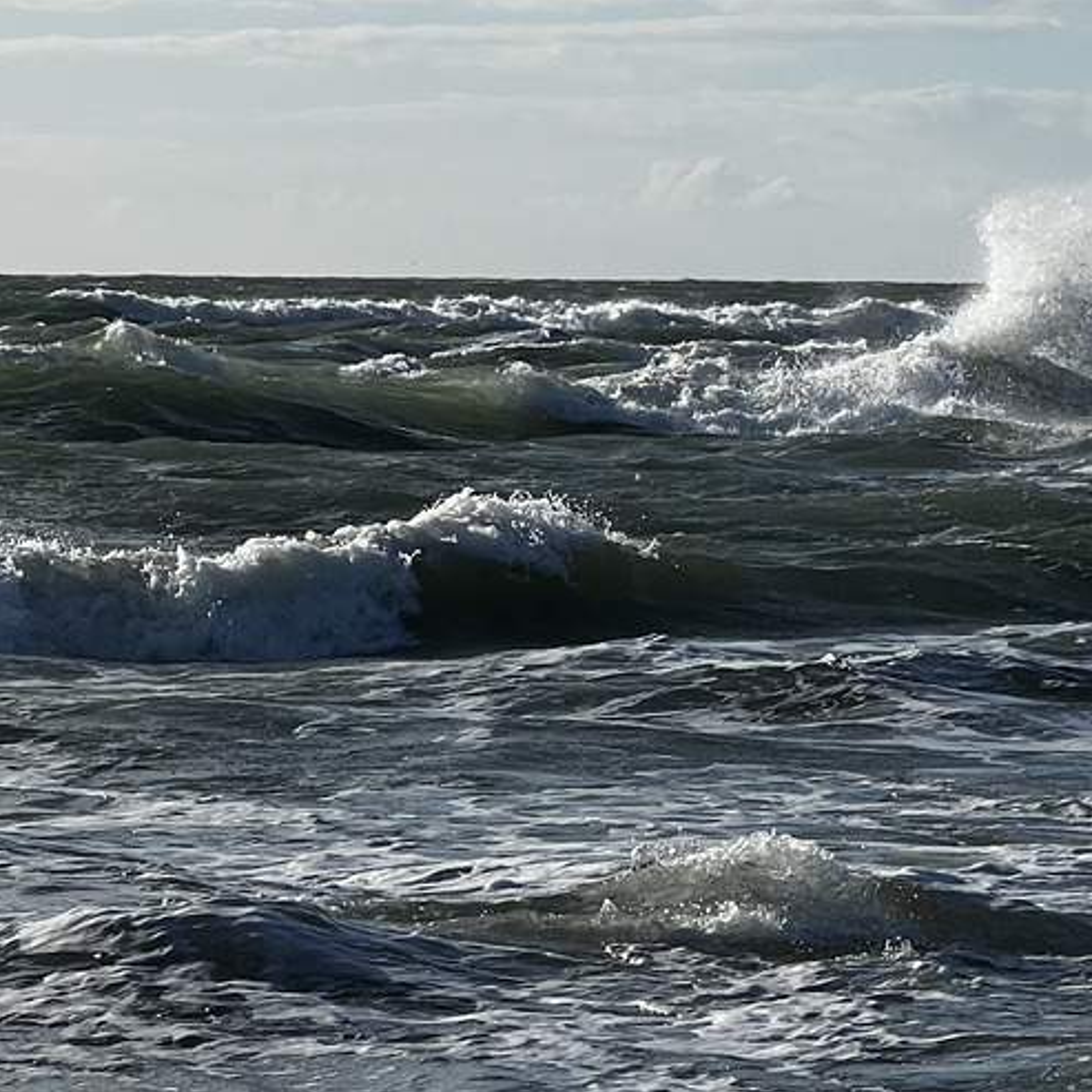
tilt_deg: -0.2
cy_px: 476
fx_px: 7888
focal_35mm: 221
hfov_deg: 7.9
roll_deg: -0.2
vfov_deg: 7.9
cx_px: 990
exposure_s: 1/1815
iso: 32
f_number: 2.8
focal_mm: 9
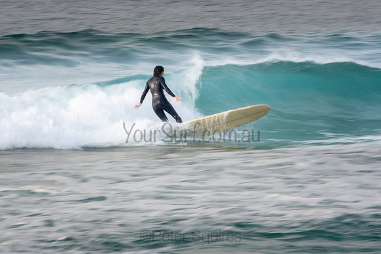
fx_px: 5349
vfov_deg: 2.7
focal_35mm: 505
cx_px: 190
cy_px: 127
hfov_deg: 4.1
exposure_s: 1/40
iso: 100
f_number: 20
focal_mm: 320
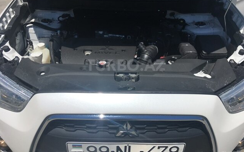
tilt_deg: -31.9
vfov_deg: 39.3
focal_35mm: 32
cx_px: 125
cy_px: 65
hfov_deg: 59.7
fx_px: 213
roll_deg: -1.4
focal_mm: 4.15
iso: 25
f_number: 2.2
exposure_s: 1/2849
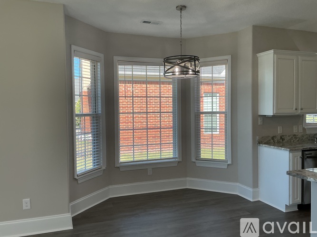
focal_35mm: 29
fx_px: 266
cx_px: 158
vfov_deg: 48.2
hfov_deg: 61.7
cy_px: 118
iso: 20
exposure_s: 1/182
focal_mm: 3
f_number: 1.8
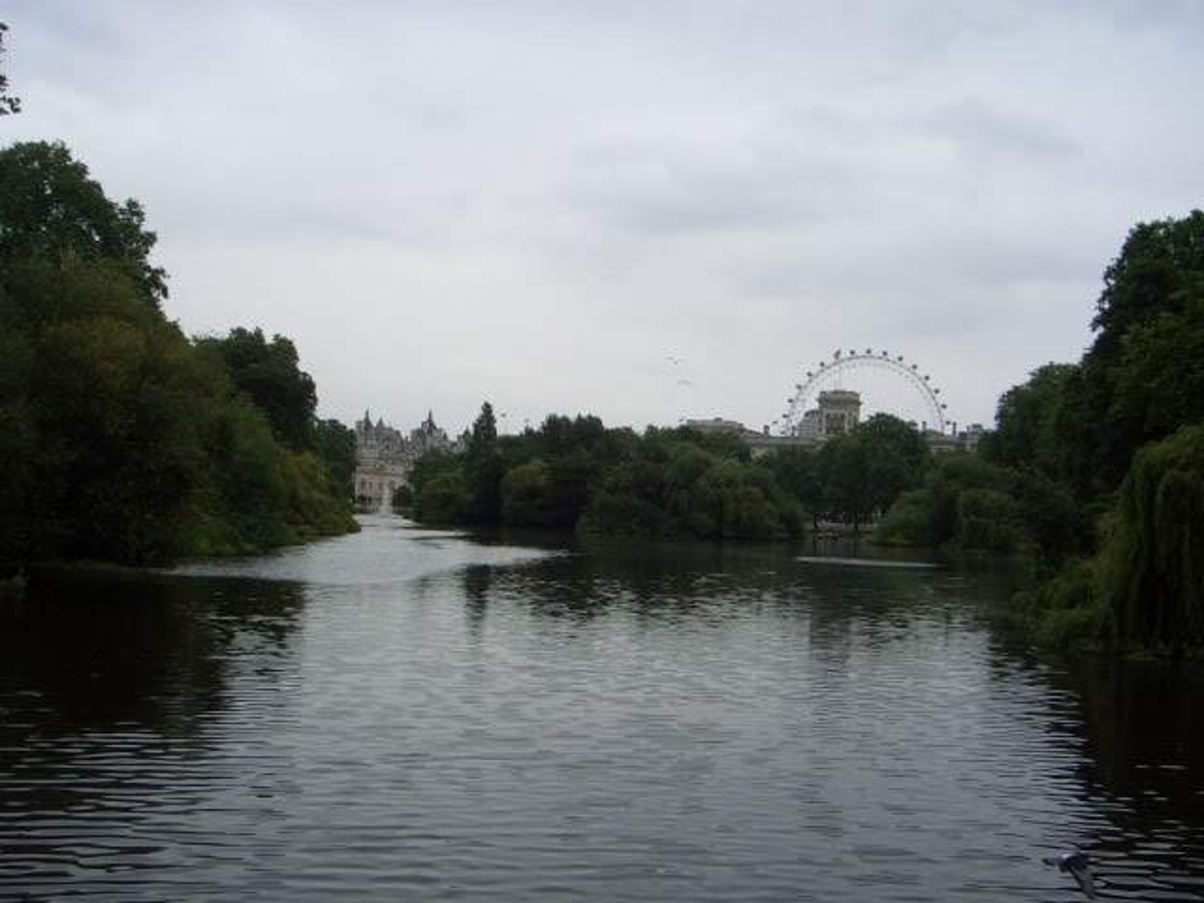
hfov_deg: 47.9
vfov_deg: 36.8
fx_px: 1356
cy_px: 452
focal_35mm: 39
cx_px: 602
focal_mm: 8
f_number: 4.8
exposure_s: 1/320
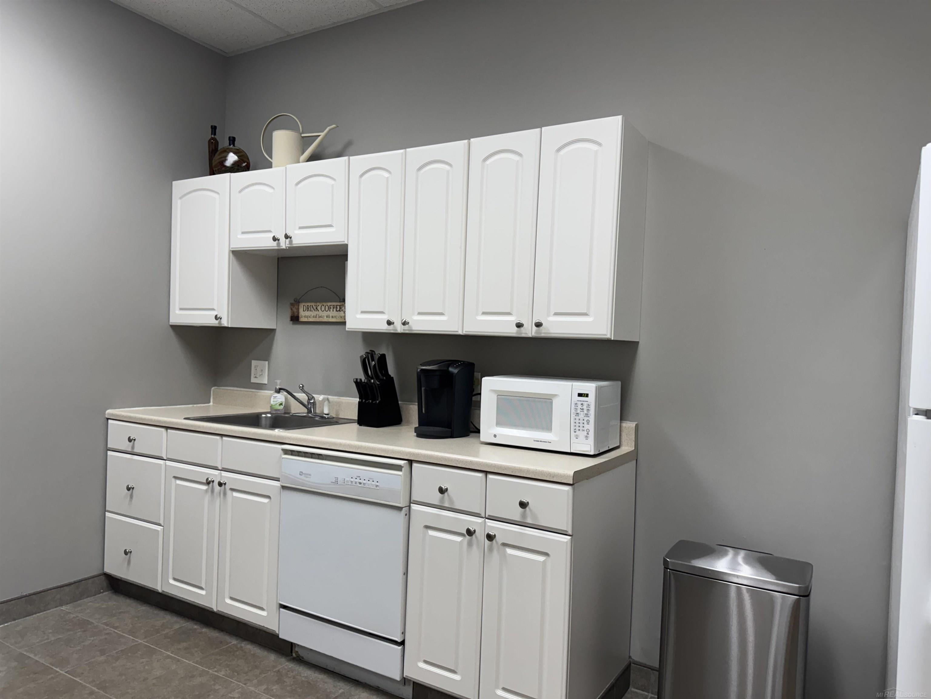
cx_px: 466
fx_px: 645
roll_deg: -2.2
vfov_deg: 56.8
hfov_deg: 71.6
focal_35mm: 24
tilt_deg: -0.6
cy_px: 350
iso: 200
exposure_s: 1/120
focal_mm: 6.76
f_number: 1.78
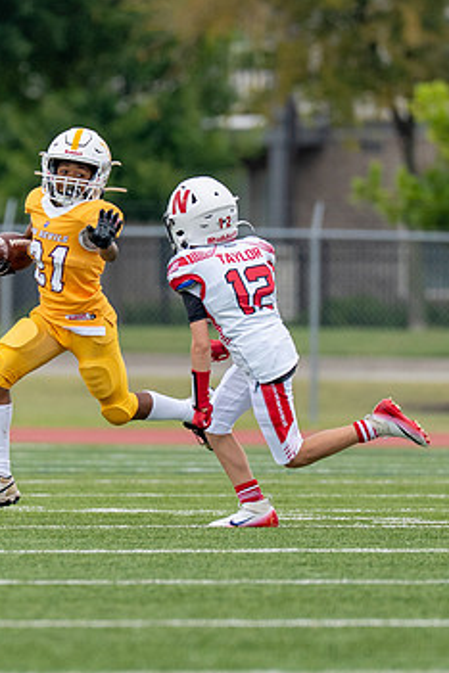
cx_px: 165
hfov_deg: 2.0
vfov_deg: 2.9
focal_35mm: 705
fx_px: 13188
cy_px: 341
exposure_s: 1/2000
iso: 250
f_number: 2.8
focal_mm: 200
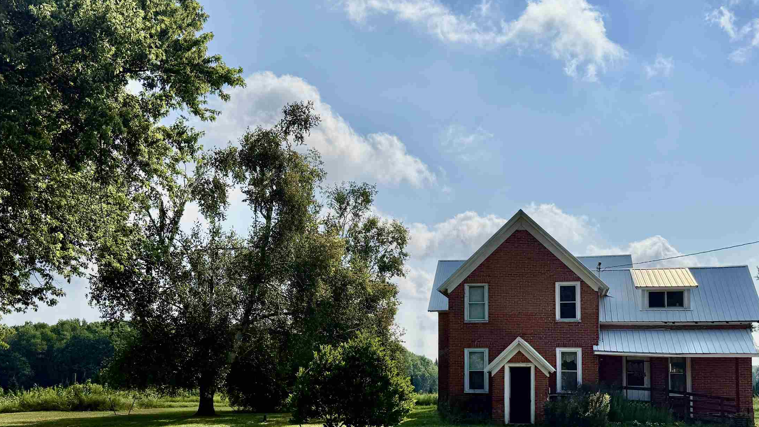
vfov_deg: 31.4
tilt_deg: +4.4
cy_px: 318
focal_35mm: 37
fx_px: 745
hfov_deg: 53.9
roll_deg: -0.4
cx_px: 422
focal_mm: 6.76
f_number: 1.78
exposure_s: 1/14286
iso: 64
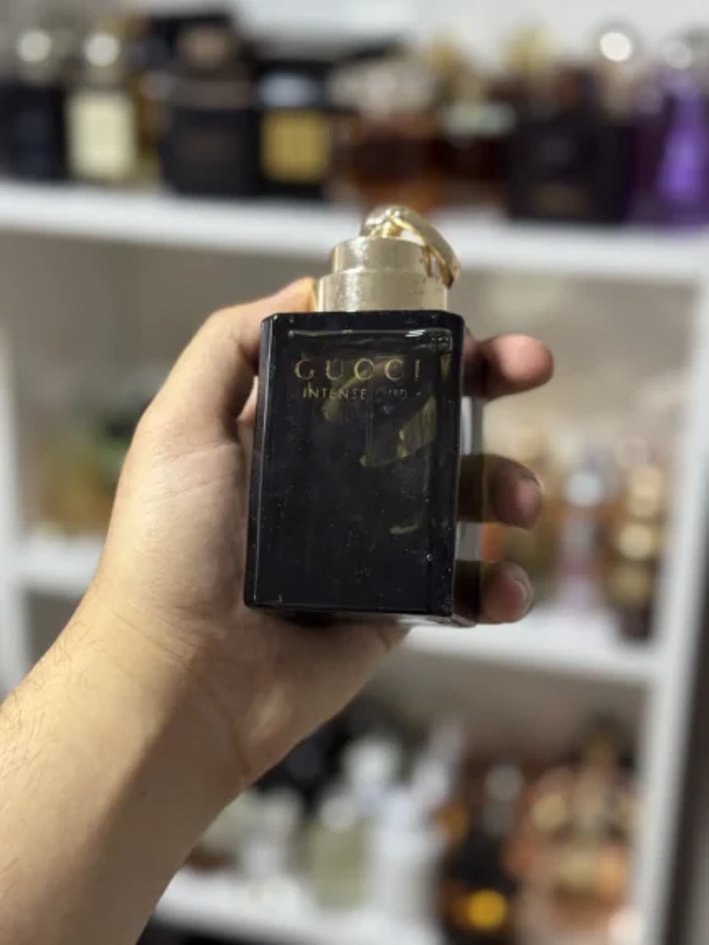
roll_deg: -2.6
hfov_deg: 30.3
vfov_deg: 39.6
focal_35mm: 48
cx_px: 354
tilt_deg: -20.5
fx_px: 1310
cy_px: 472
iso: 200
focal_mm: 6.76
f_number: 1.78
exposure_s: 1/50
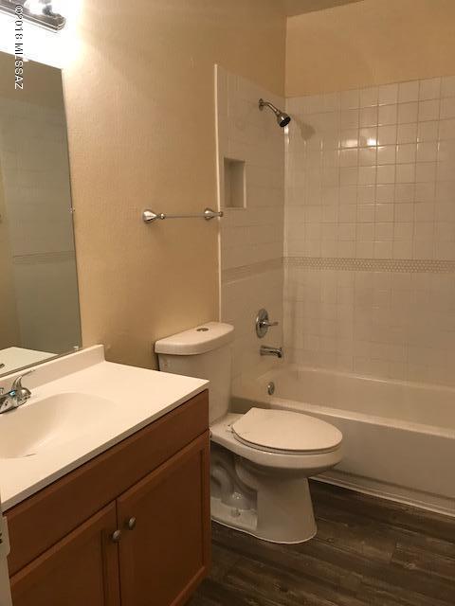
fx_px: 491
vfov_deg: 63.4
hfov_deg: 49.7
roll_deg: +0.7
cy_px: 303
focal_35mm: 28
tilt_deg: -9.4
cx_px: 228
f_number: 1.8
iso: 32
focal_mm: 3.99
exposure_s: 1/30
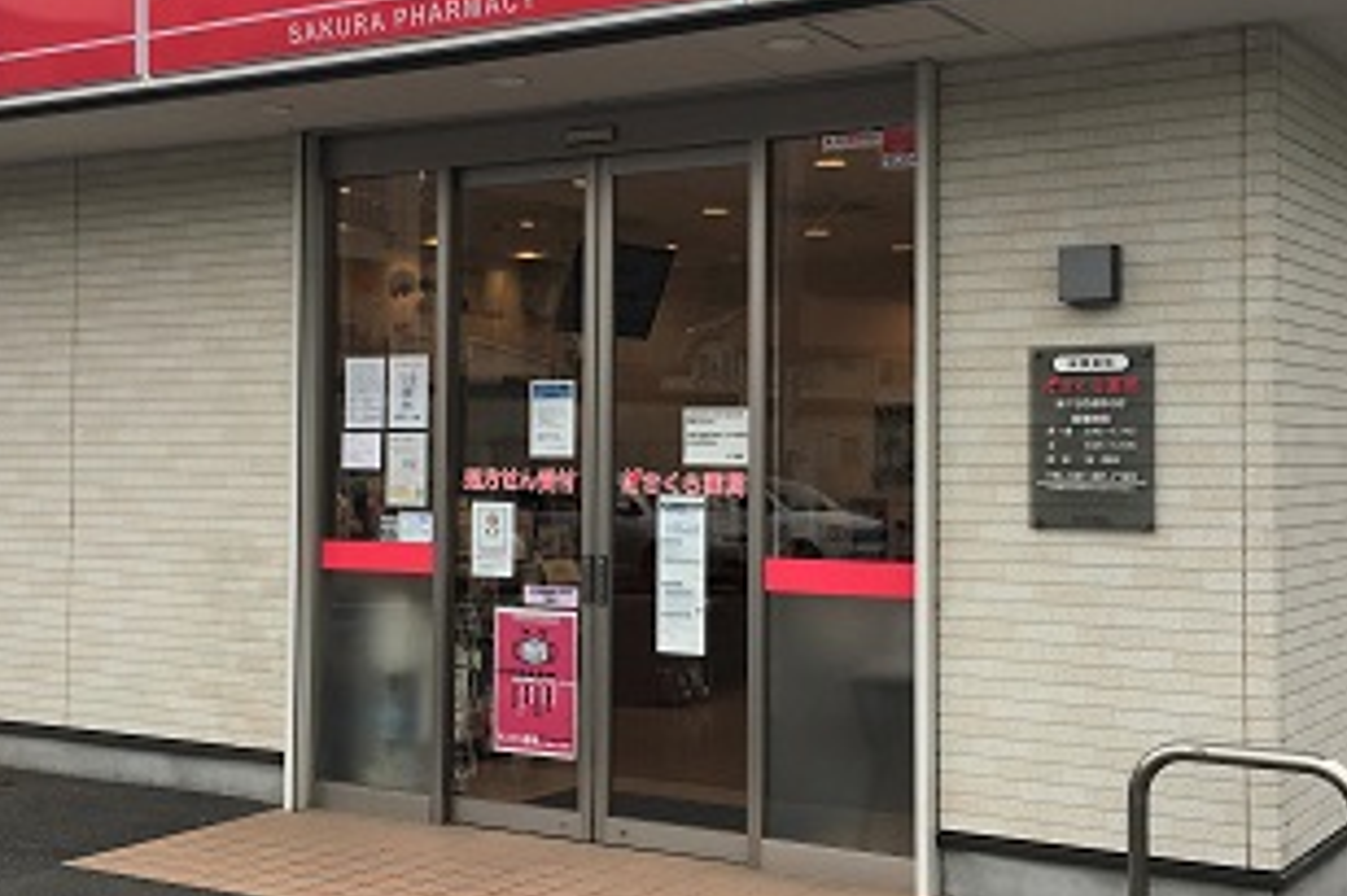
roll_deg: -0.9
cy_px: 323
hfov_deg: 41.9
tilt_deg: +0.1
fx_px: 1758
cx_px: 612
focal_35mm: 47
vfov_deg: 28.5
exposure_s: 1/398
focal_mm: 4.15
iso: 25
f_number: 2.2
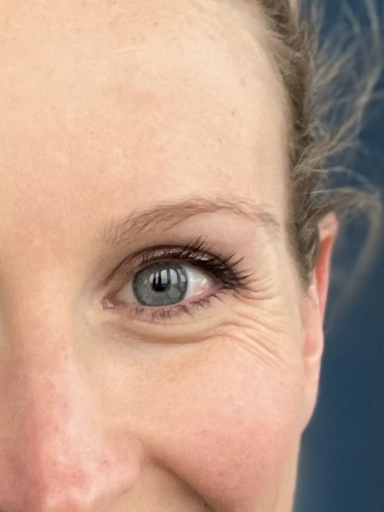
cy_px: 510
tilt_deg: -3.3
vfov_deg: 7.7
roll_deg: +0.2
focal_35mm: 257
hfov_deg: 5.8
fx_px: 3801
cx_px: 107
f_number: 2
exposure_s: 1/122
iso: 160
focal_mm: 6
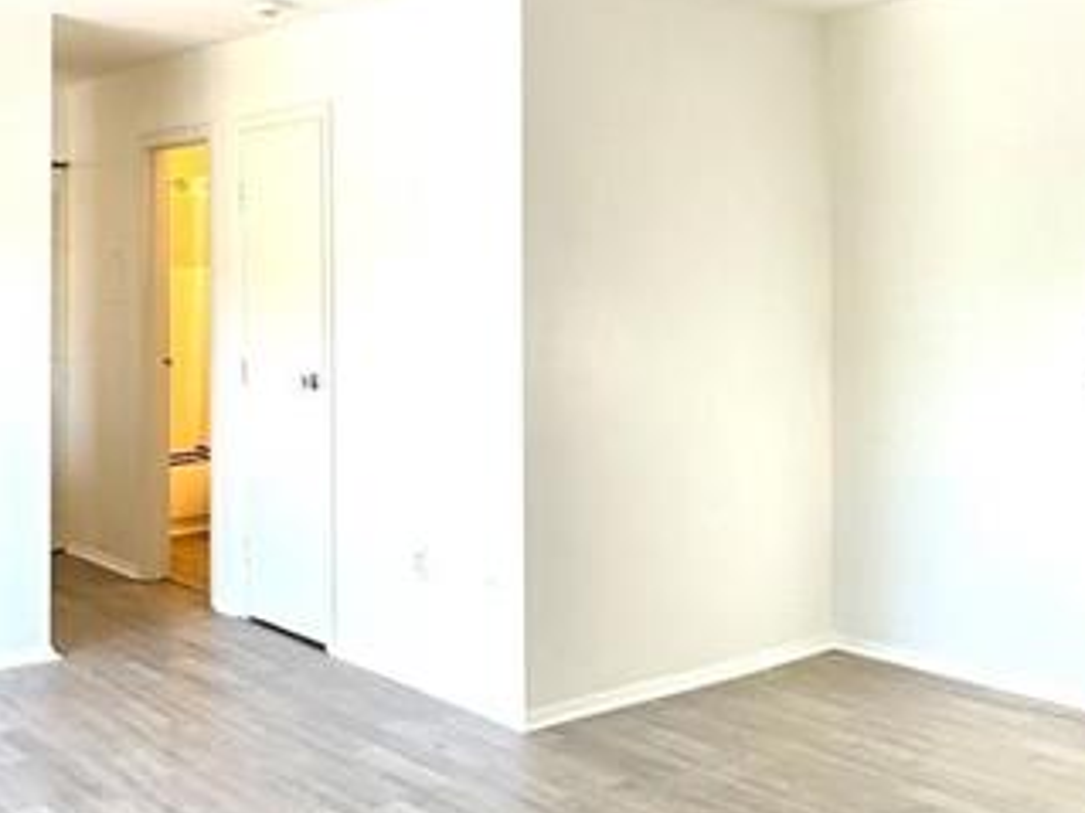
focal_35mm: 45
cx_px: 374
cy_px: 259
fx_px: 1410
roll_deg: +0.4
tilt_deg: +0.3
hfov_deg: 41.6
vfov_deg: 31.9
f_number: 2.2
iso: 64
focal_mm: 2.22
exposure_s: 1/120
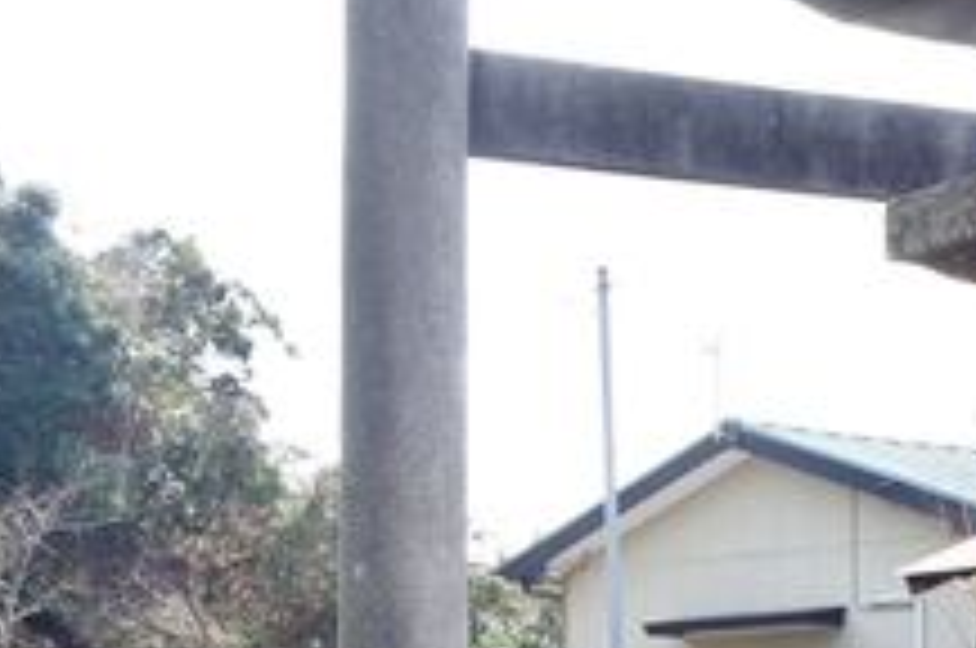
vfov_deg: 13.1
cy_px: 783
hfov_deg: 20.2
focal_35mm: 101
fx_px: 2734
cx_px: 418
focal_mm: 10
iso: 160
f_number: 7.1
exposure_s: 1/200
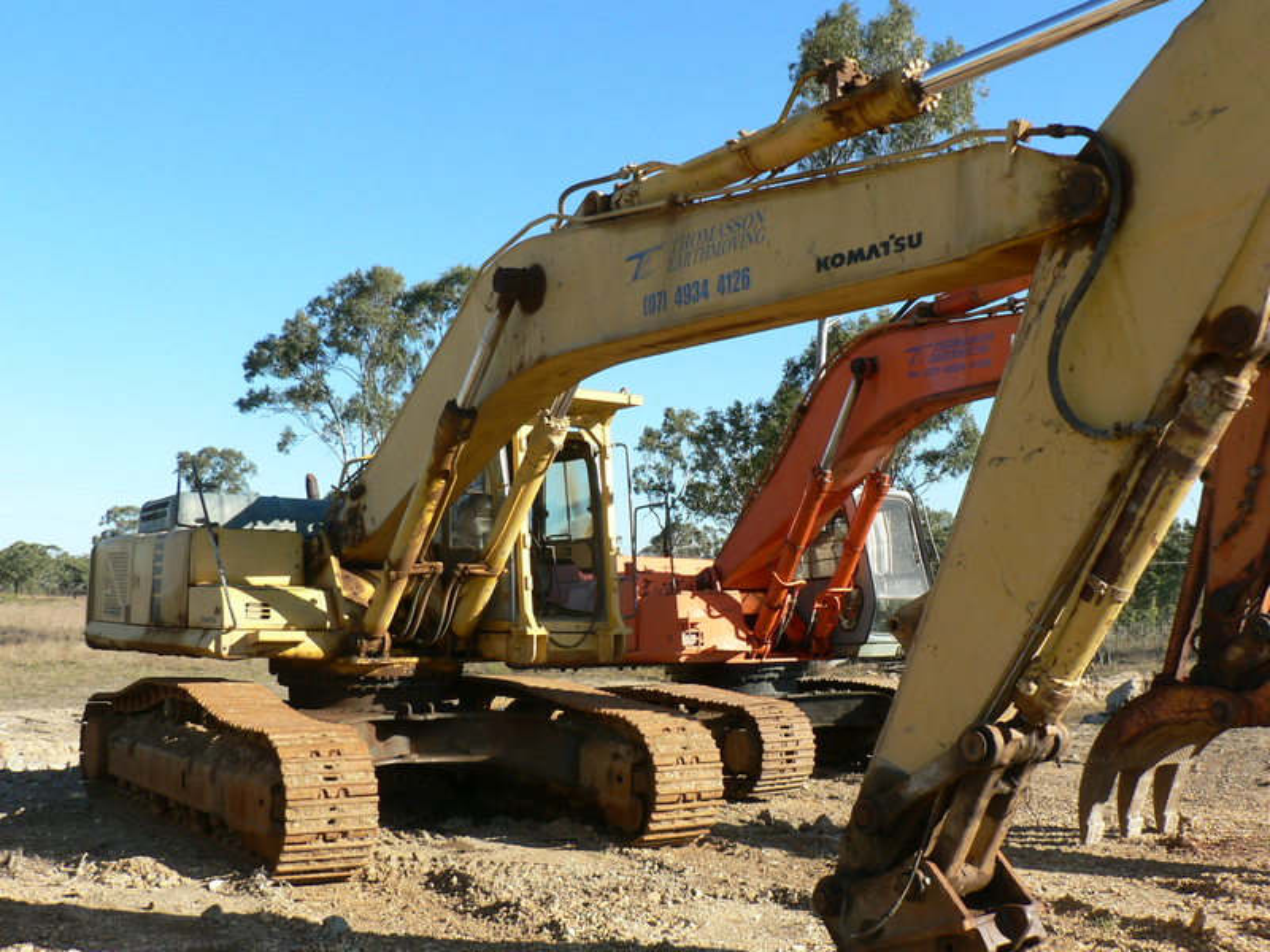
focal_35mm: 36
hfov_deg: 51.4
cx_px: 635
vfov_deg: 39.7
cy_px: 476
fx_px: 1321
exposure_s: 1/320
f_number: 4
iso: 80
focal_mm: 6
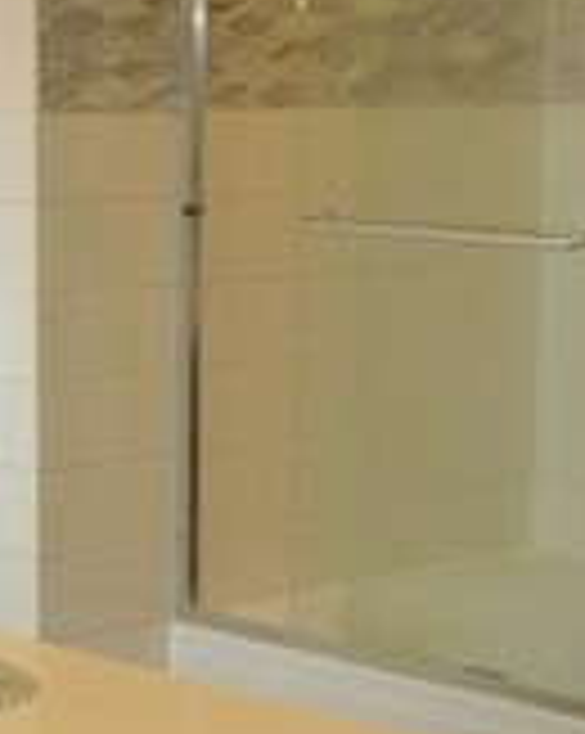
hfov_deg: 13.7
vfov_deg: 16.9
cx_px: 284
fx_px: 2428
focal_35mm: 112
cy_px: 709
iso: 360
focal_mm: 7.3
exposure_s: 1/250
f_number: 3.8
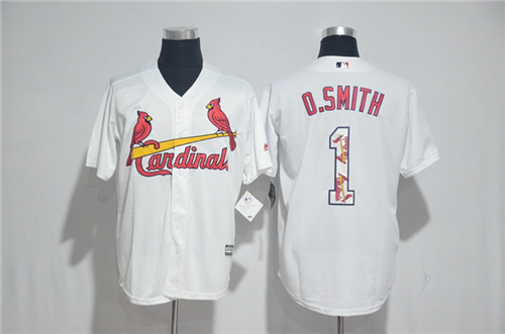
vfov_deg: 18.1
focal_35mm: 75
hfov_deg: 27.0
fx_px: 1050
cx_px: 252
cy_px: 167
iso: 4000
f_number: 4.8
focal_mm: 50
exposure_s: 1/30
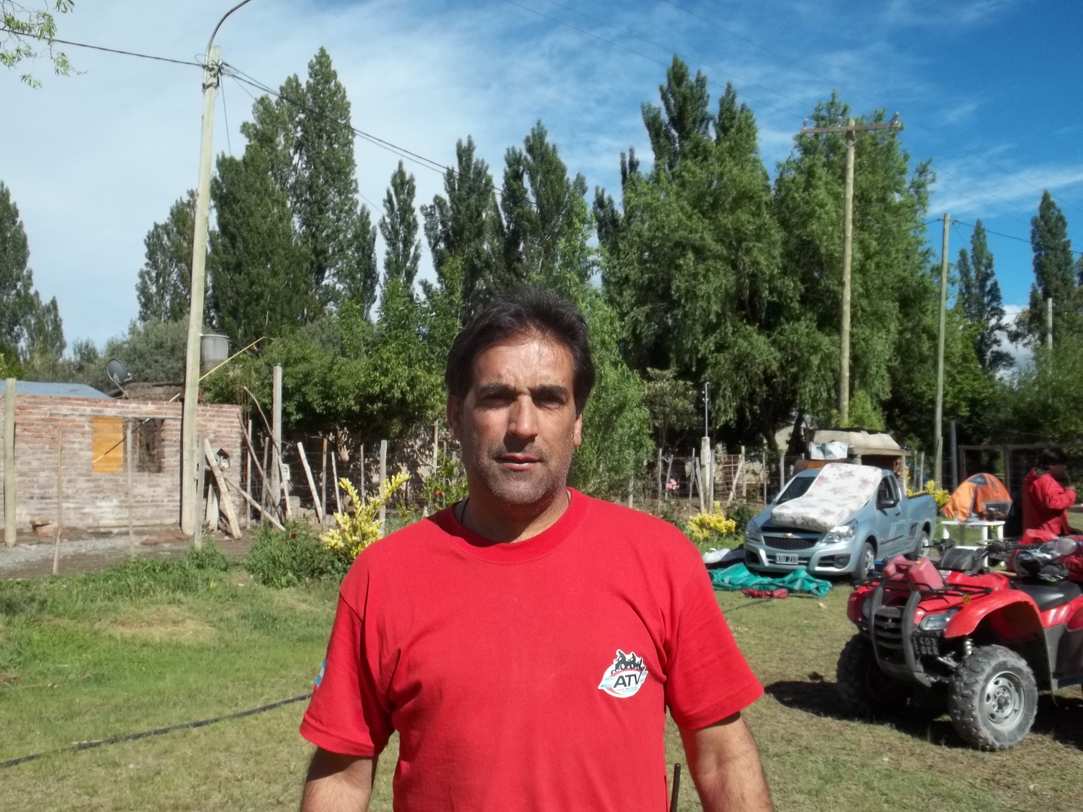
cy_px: 406
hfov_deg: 55.4
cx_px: 542
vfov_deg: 42.9
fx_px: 1032
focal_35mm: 33
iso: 64
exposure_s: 1/200
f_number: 8
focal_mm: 5.9
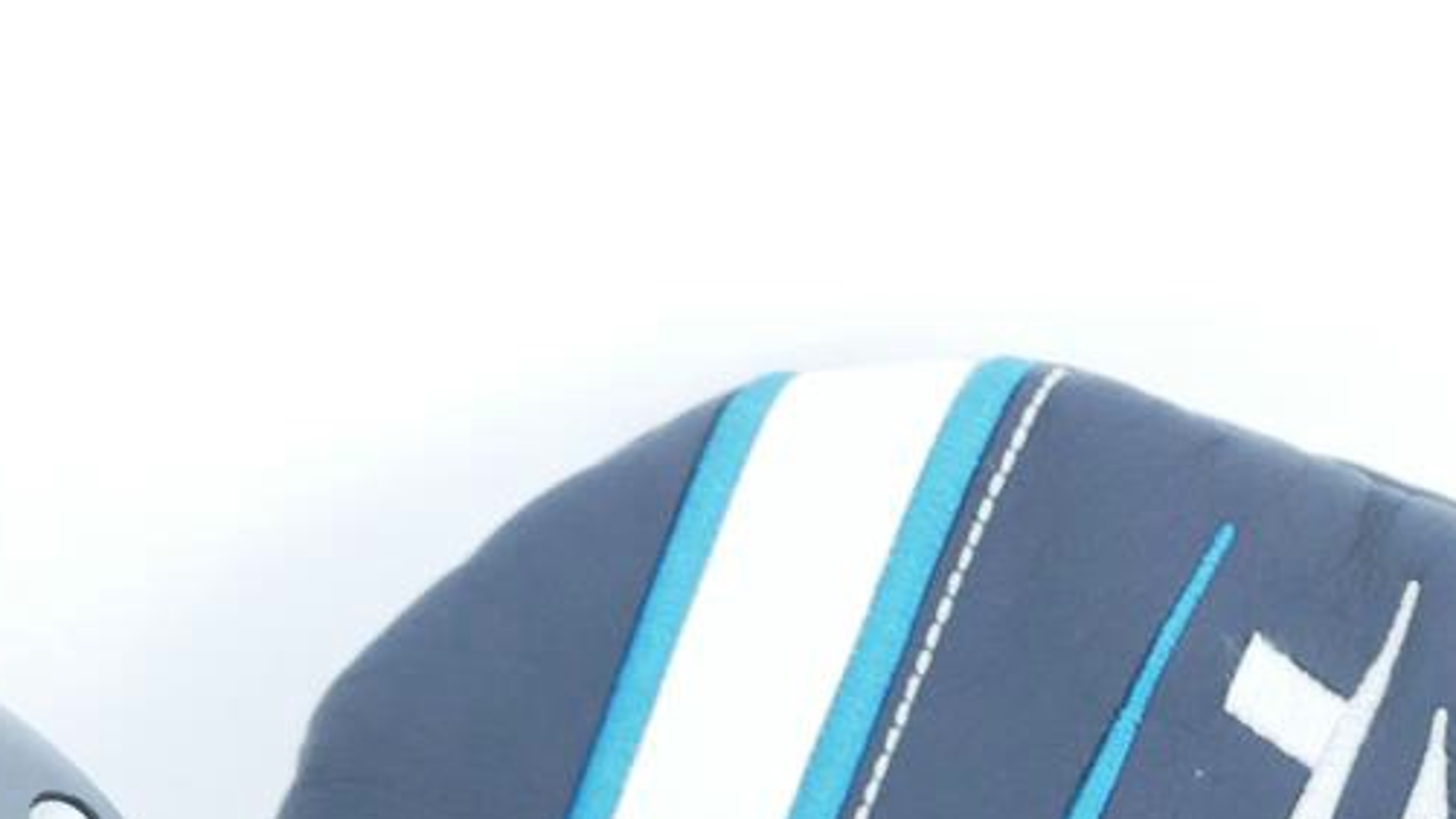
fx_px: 5367
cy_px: 1208
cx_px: 423
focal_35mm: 139
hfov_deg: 15.4
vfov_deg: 8.5
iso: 1600
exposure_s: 1/40
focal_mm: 25
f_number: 4.5
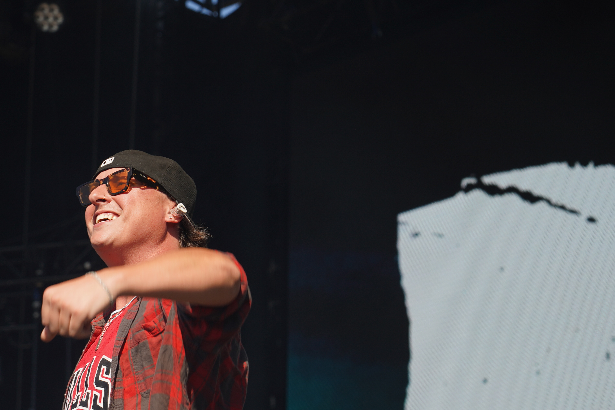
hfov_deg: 12.4
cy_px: 243
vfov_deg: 8.3
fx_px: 2836
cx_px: 184
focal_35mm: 166
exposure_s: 1/320
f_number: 6.3
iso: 100
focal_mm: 105
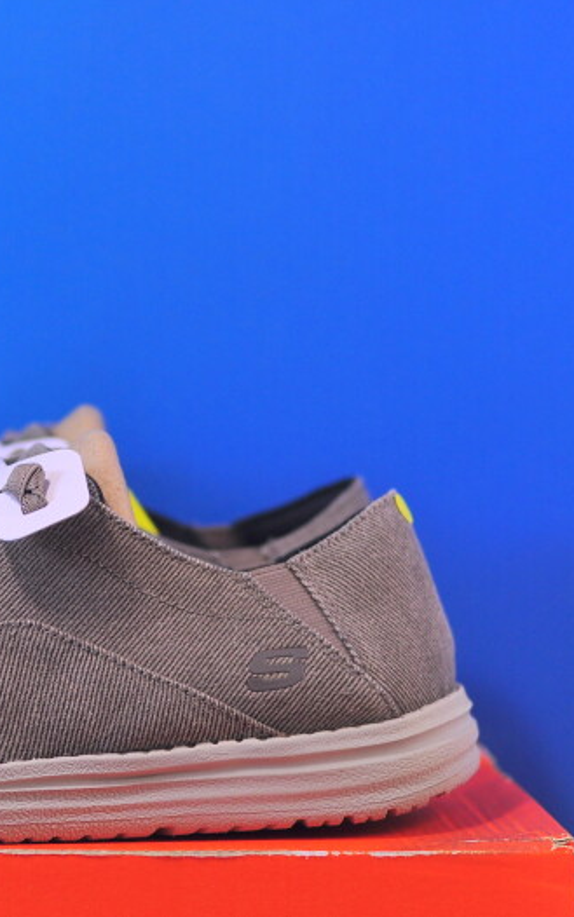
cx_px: -23
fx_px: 2902
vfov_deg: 18.0
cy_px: 458
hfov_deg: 11.2
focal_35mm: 116
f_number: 2.5
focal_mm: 50
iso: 250
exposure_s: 1/320
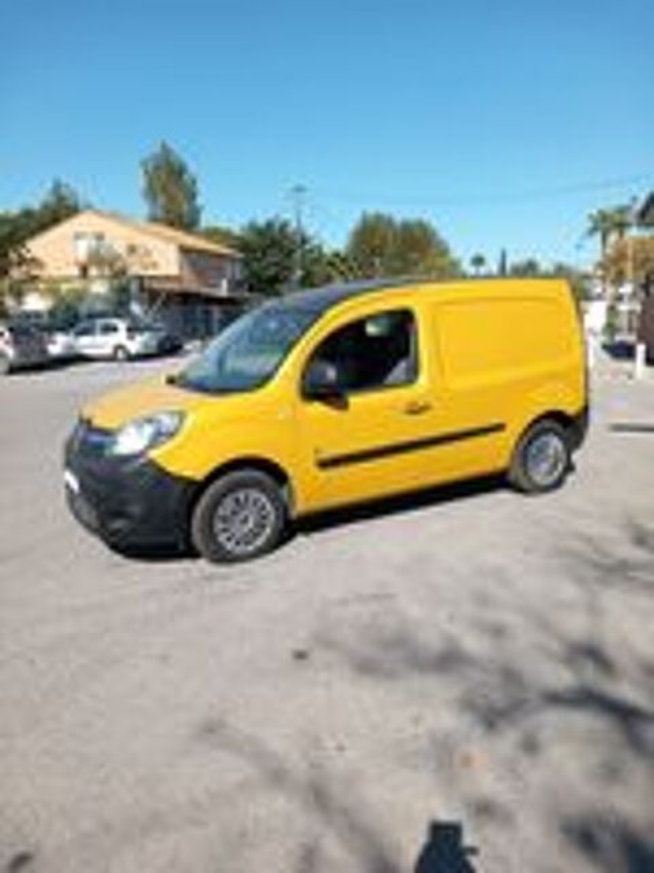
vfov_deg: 65.3
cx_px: 327
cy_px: 436
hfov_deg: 51.4
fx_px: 680
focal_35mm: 27
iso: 20
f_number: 1.8
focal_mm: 4
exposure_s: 1/488
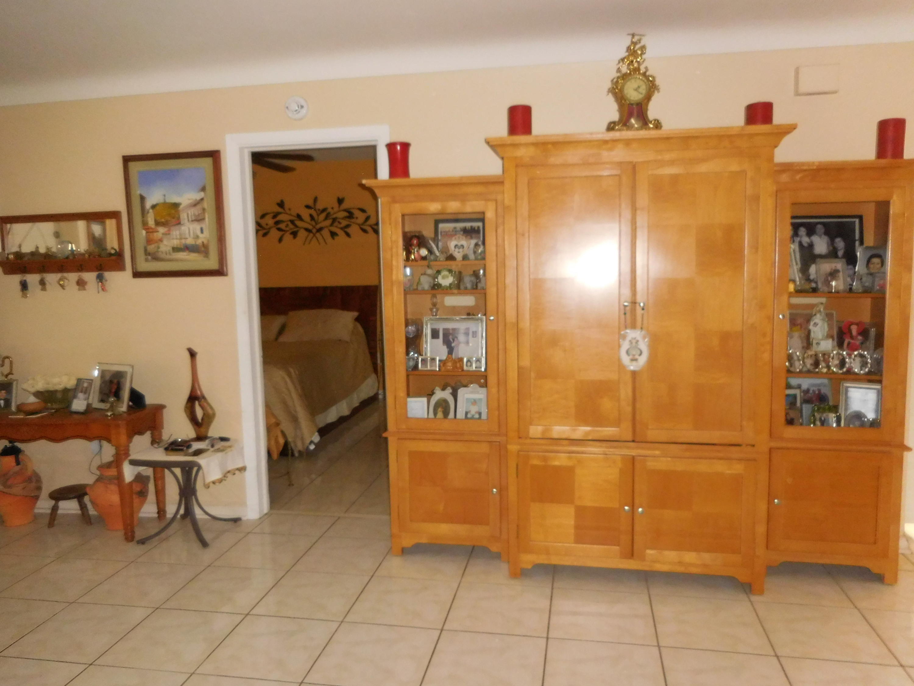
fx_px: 660
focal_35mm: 25
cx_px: 457
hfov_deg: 69.4
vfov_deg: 54.9
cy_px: 343
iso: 560
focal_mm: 4.5
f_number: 3.3
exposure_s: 1/25
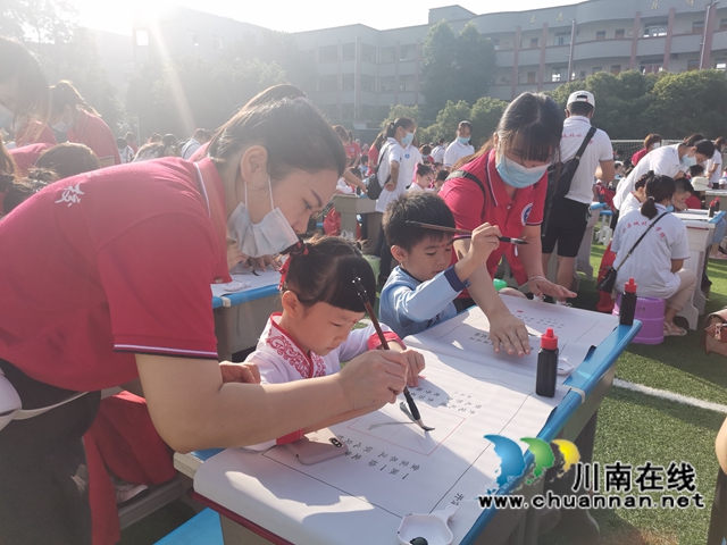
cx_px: 364
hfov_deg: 67.3
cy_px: 272
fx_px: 546
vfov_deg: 53.1
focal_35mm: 26
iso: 50
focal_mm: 4.75
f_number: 2.4
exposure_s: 1/907
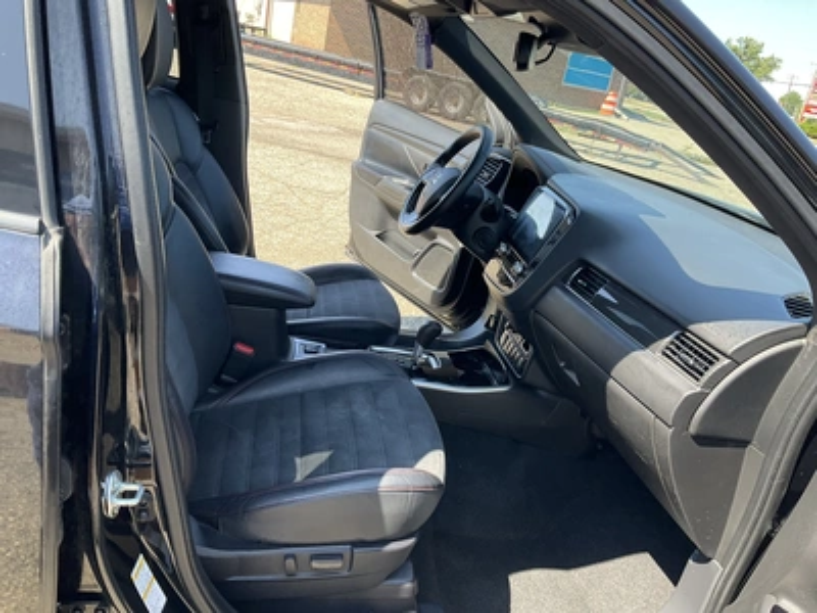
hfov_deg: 61.7
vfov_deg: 48.2
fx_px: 684
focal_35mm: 29
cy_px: 306
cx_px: 408
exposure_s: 1/160
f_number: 1.8
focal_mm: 3
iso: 20
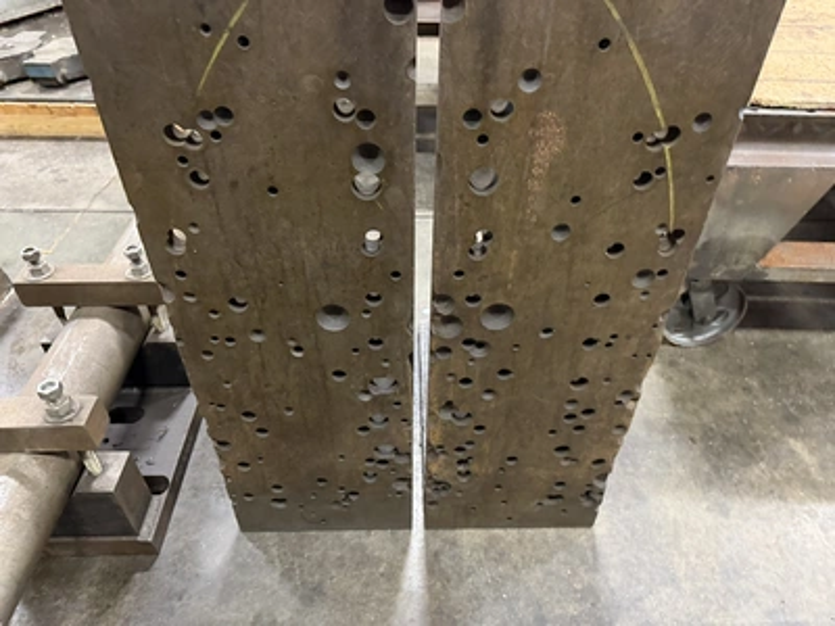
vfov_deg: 56.8
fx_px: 579
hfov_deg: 71.6
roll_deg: +0.1
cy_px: 313
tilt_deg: -38.5
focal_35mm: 24
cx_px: 418
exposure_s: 1/30
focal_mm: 6.76
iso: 800
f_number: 1.78
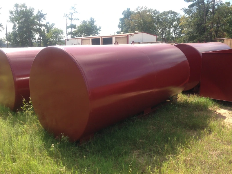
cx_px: 116
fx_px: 221
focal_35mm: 33
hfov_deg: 55.4
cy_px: 87
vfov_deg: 42.9
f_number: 2.4
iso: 50
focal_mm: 4.13
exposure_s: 1/695
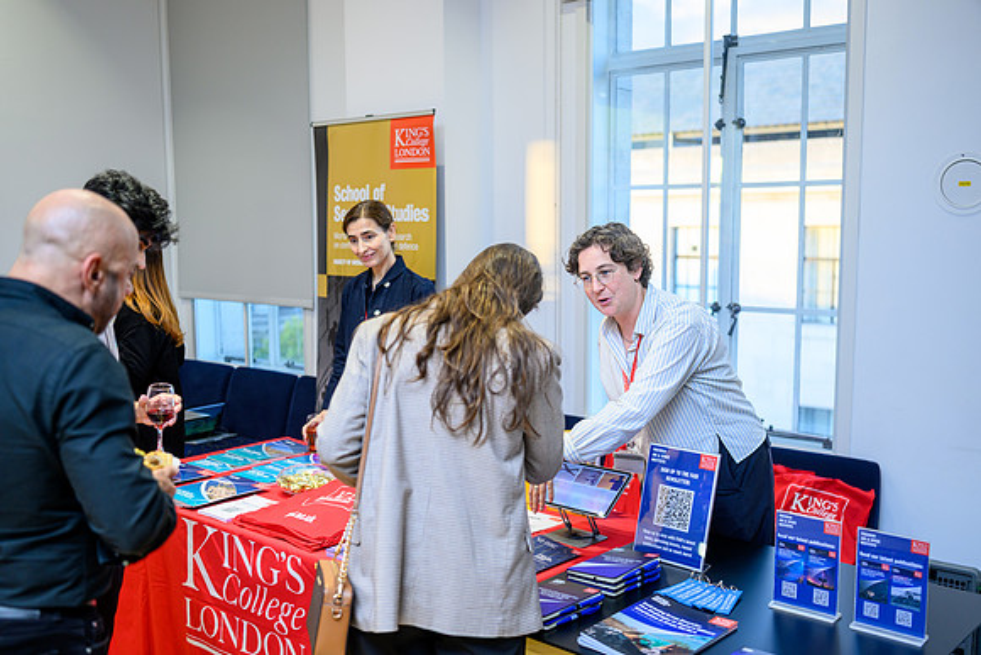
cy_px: 328
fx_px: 968
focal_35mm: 36
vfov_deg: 37.4
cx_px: 490
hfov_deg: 53.8
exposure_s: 1/200
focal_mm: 35
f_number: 2
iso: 500
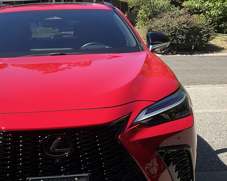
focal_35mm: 61
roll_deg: +2.7
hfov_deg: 30.9
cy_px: 138
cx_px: 103
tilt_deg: -17.7
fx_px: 410
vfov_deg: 24.7
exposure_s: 1/1168
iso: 16
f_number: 1.8
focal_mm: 3
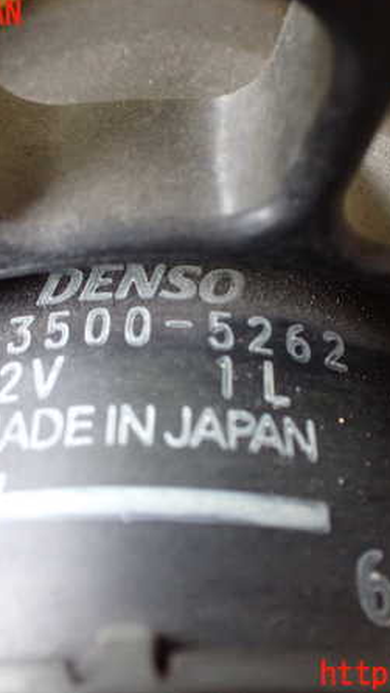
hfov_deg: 27.1
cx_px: 205
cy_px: 345
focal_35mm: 44
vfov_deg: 46.4
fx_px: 809
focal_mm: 5.4
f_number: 2.3
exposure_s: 1/80
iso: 800
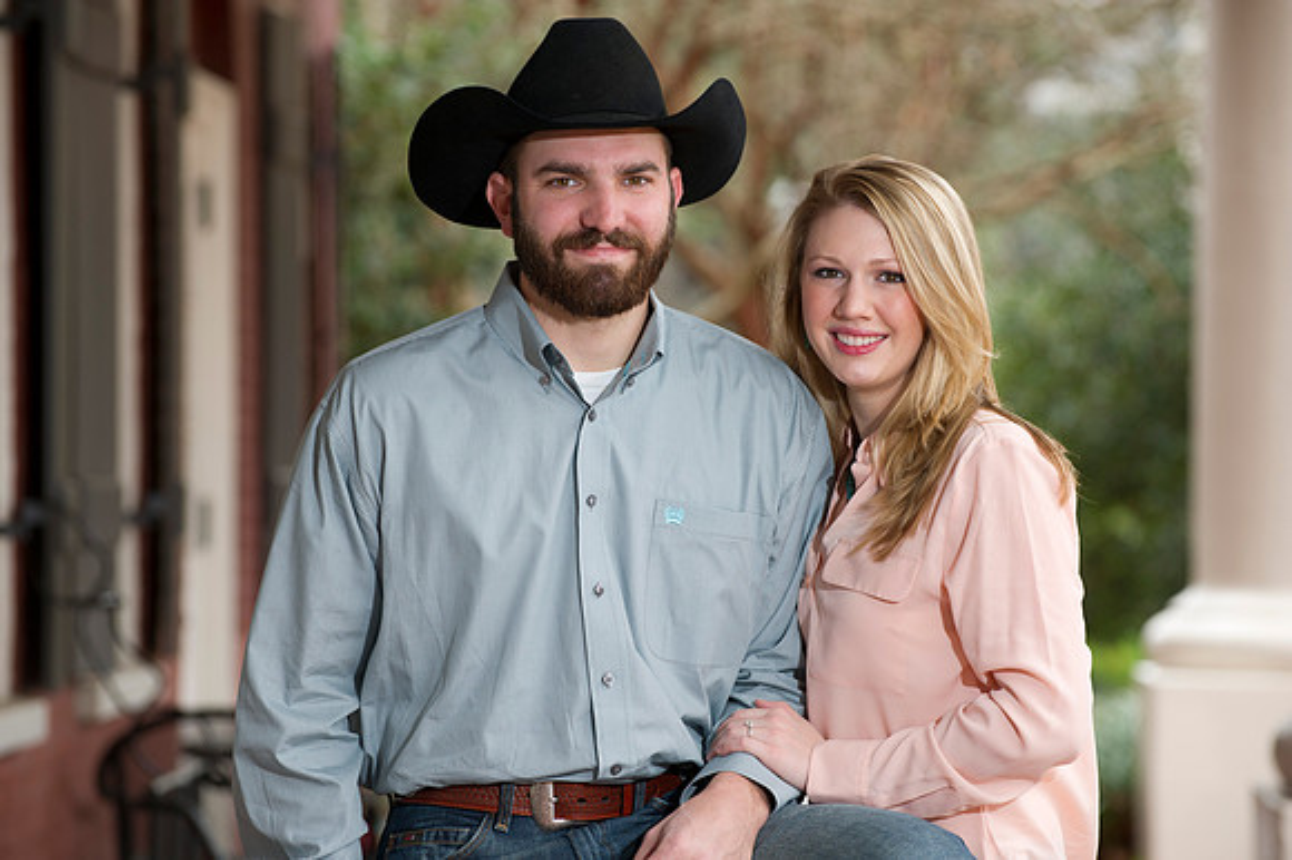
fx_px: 5739
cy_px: 430
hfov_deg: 12.8
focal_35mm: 160
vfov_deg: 8.6
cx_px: 646
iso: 250
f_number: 4
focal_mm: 160
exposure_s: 1/125
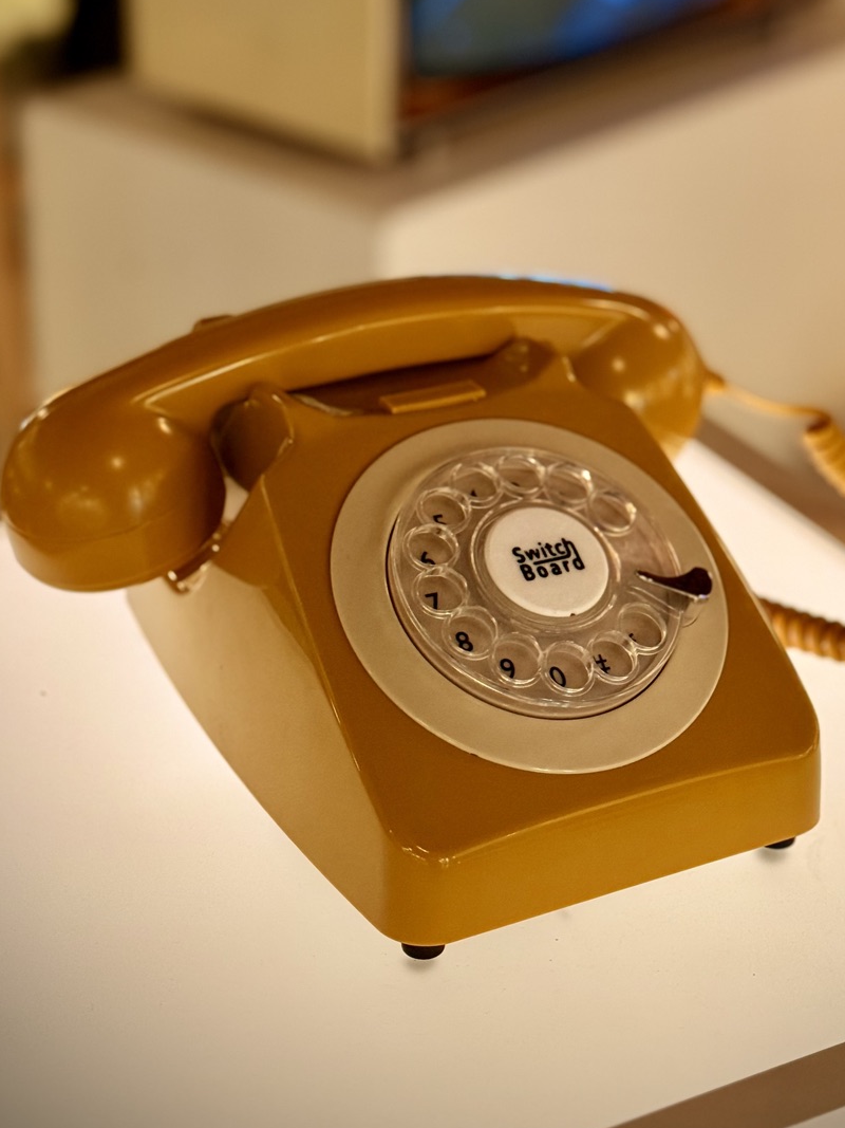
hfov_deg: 20.4
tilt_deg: -24.8
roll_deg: -2.9
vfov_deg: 27.0
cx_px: 541
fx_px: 2344
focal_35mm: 72
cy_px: 442
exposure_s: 1/50
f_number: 1.78
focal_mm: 6.76
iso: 200
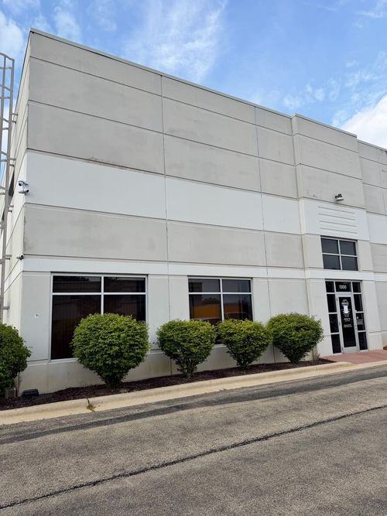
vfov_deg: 71.6
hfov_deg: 56.8
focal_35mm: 24
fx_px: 358
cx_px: 194
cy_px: 258
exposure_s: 1/3021
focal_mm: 6.76
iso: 80
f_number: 1.78
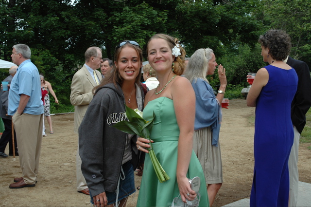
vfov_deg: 30.8
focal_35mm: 44
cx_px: 156
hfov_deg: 45.0
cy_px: 104
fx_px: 375
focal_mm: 29
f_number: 8
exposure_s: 1/250
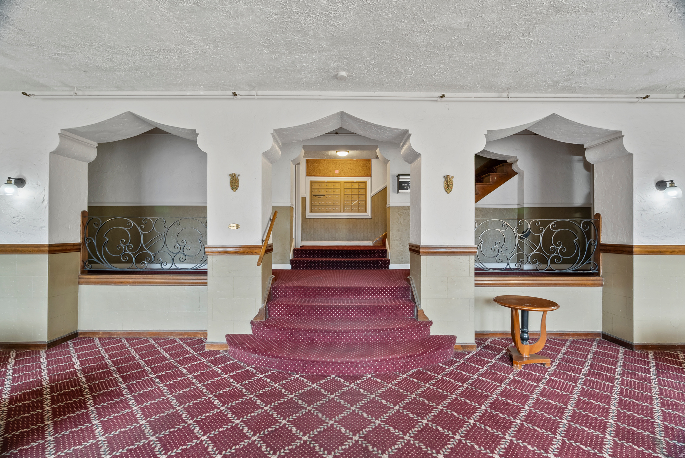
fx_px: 305
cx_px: 342
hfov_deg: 96.7
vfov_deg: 73.8
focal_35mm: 16
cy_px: 229
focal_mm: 16
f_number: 9
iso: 400
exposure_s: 1.3
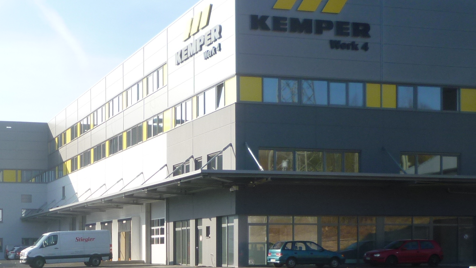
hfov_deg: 31.9
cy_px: 281
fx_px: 808
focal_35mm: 64
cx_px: 92
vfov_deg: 18.3
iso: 80
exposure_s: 1/400
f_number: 3.5
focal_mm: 5.2
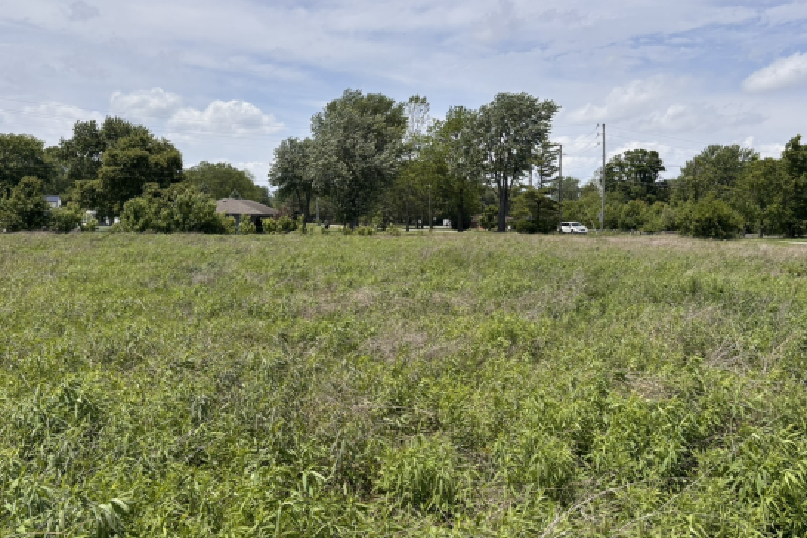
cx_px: 387
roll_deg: -0.9
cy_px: 205
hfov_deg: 57.2
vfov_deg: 39.7
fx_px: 740
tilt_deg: +1.5
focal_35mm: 33
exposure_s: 1/5348
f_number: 1.6
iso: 50
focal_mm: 5.96
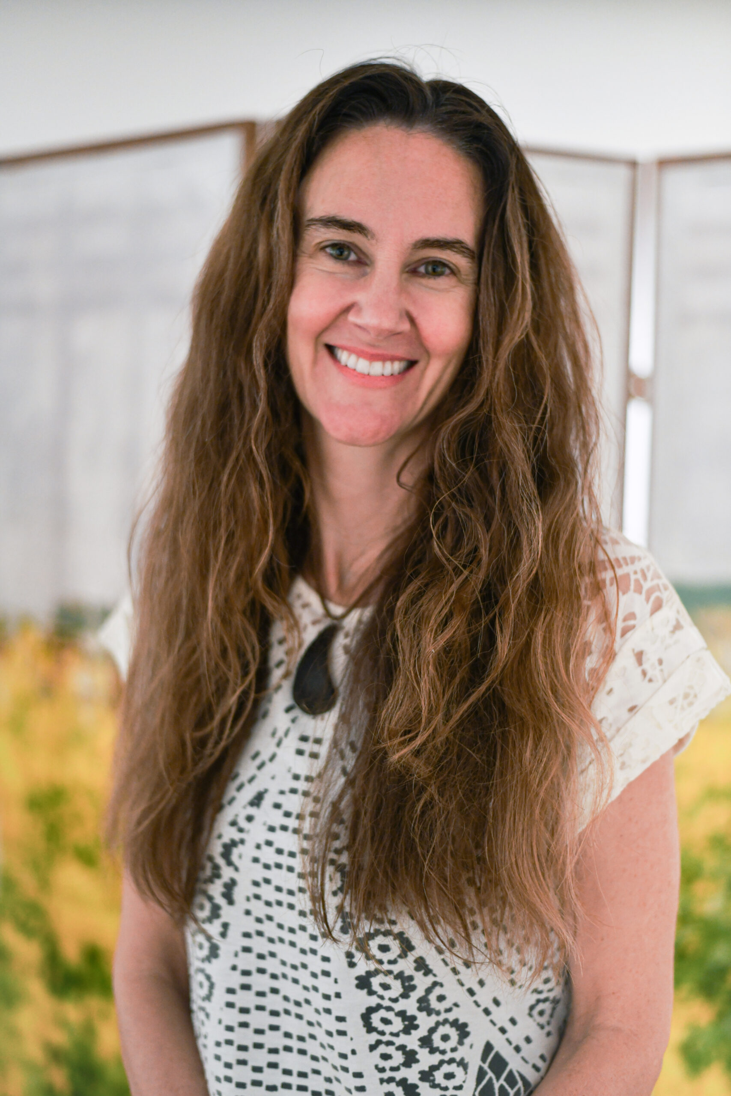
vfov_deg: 39.6
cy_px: 548
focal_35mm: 50
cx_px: 366
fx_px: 1523
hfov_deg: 27.0
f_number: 1.8
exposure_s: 1/400
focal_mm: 50
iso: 1250
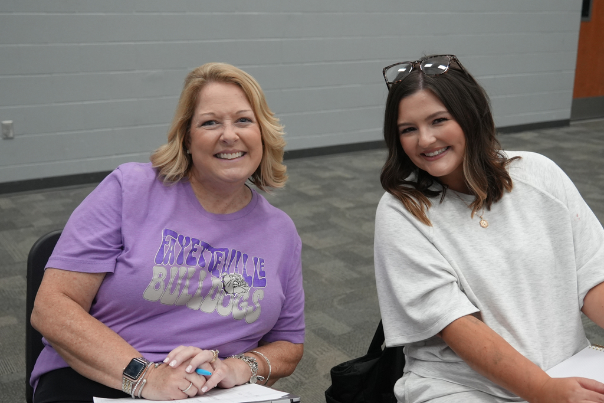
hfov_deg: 46.4
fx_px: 705
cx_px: 302
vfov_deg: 31.9
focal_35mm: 42
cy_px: 202
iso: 2000
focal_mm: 28
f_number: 4
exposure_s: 1/160
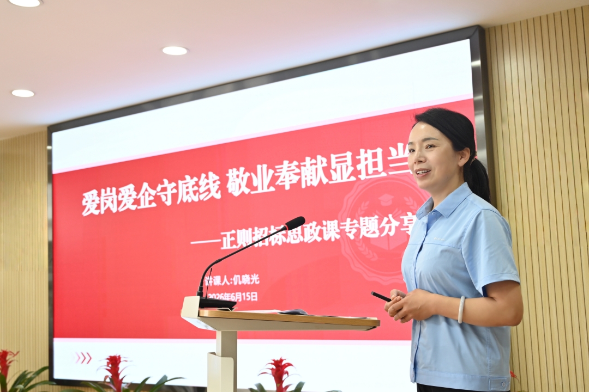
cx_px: 294
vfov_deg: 32.6
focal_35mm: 41
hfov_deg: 47.4
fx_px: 671
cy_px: 196
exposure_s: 1/125
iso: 720
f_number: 4
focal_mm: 41
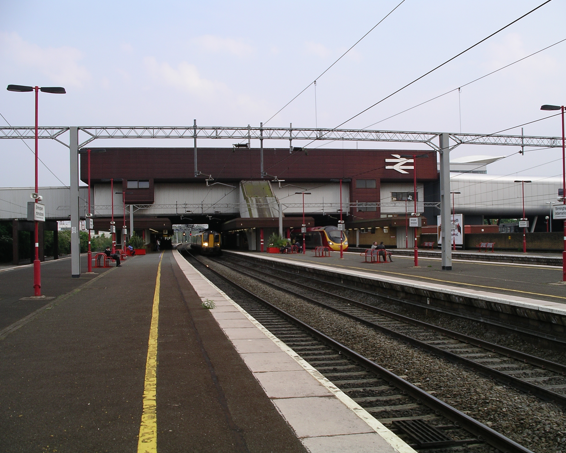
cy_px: 224
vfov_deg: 38.2
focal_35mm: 39
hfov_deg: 46.8
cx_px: 295
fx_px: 653
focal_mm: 7.8
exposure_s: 1/383
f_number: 4.3
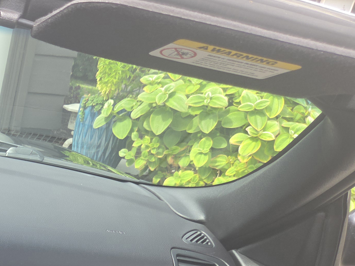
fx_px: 687
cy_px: 359
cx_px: -150
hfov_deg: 24.0
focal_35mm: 67
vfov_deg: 19.9
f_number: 1.8
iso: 25
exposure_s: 1/167
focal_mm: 5.4
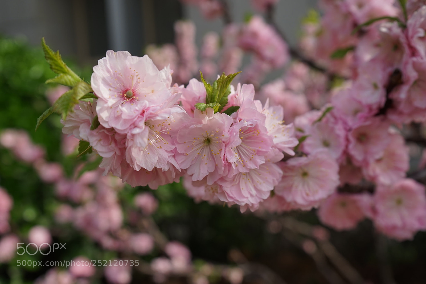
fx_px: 402
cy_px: 142
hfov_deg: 55.8
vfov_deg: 38.9
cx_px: 213
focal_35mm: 34
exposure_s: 1/320
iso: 100
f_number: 5.6
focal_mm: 34
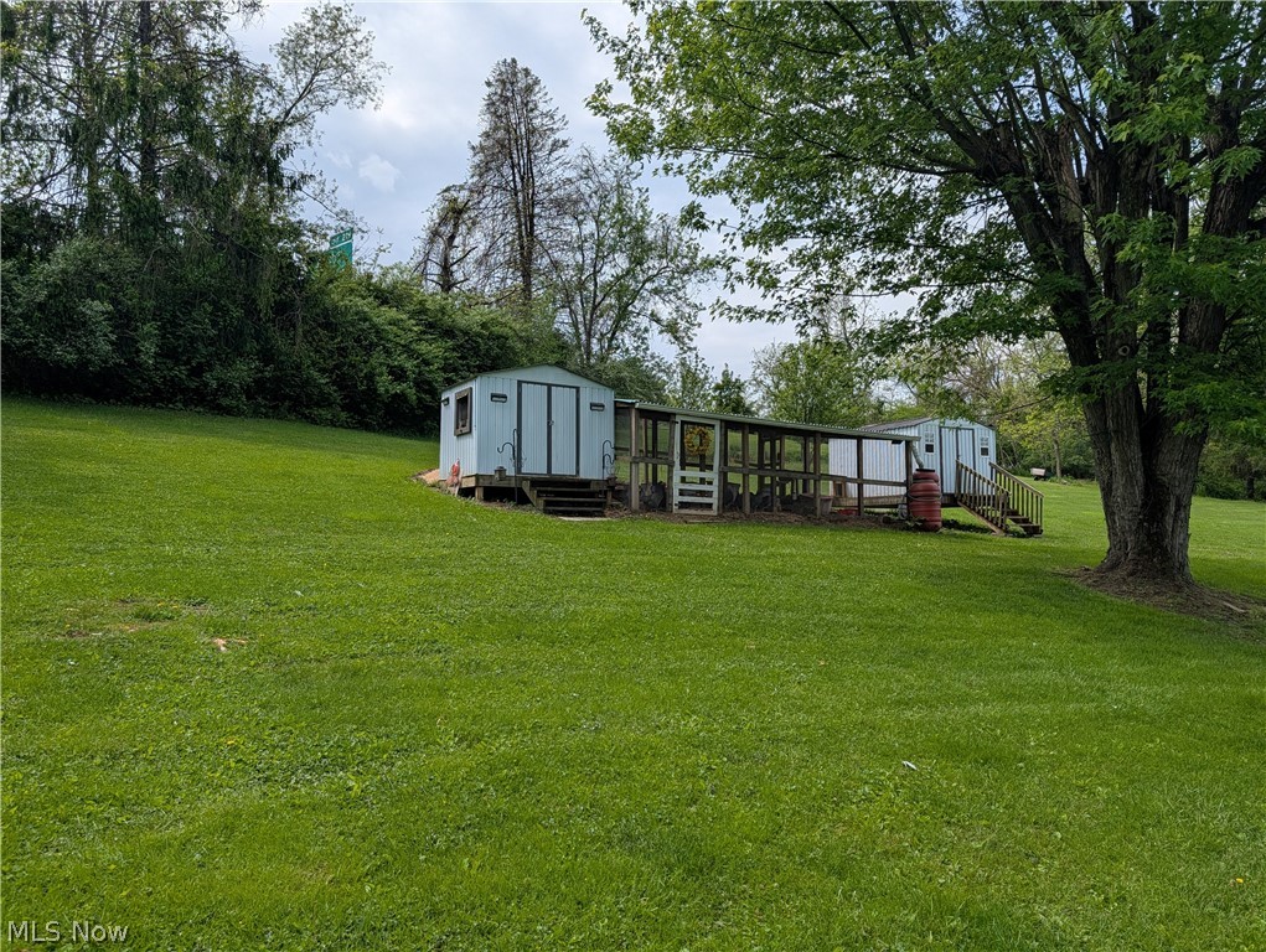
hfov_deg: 71.5
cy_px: 476
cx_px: 633
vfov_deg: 56.9
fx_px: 879
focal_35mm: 24
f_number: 1.68
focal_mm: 6.9
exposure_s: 1/1408
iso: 22
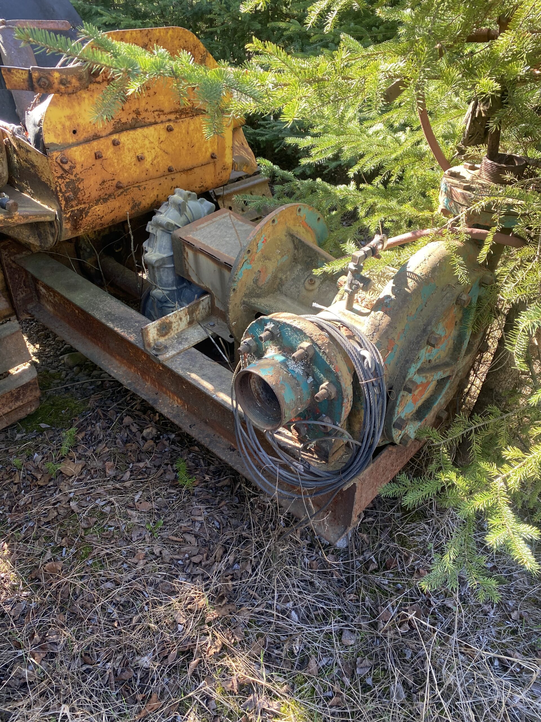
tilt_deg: -37.1
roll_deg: -0.9
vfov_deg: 67.3
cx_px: 270
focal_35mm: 26
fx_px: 542
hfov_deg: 53.1
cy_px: 361
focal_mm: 4.25
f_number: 1.8
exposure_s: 1/122
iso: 50
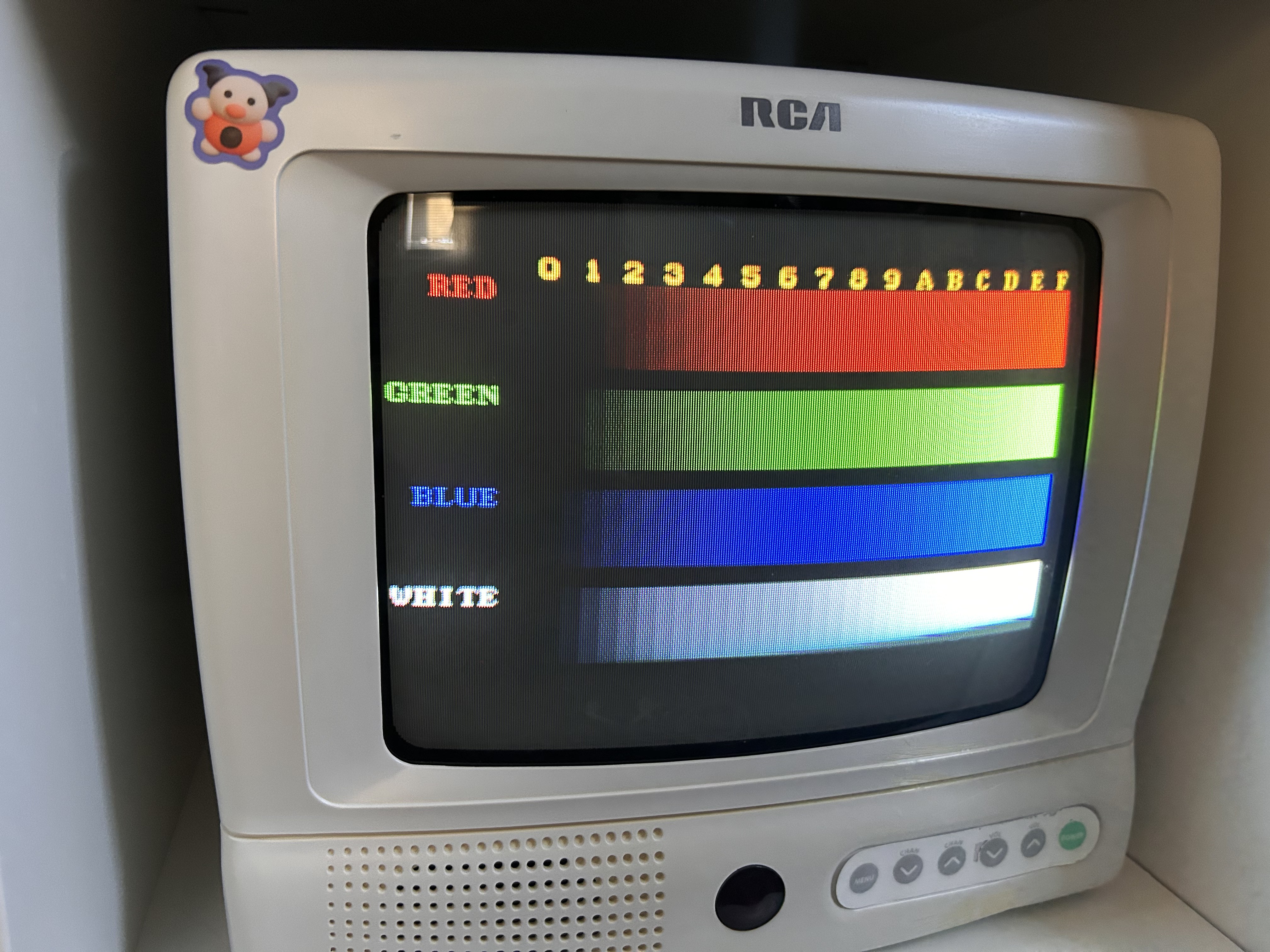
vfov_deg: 53.1
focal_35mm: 26
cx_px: 635
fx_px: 954
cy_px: 476
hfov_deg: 67.3
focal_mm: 5.7
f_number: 1.5
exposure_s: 1/60
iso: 400
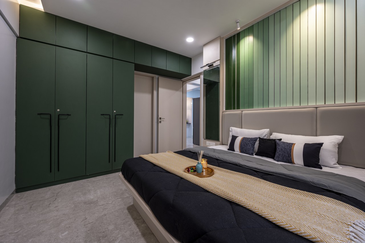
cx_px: 182
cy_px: 122
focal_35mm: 14
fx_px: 142
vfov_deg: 81.2
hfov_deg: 104.3
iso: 100
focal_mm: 14
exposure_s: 1/5
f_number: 8
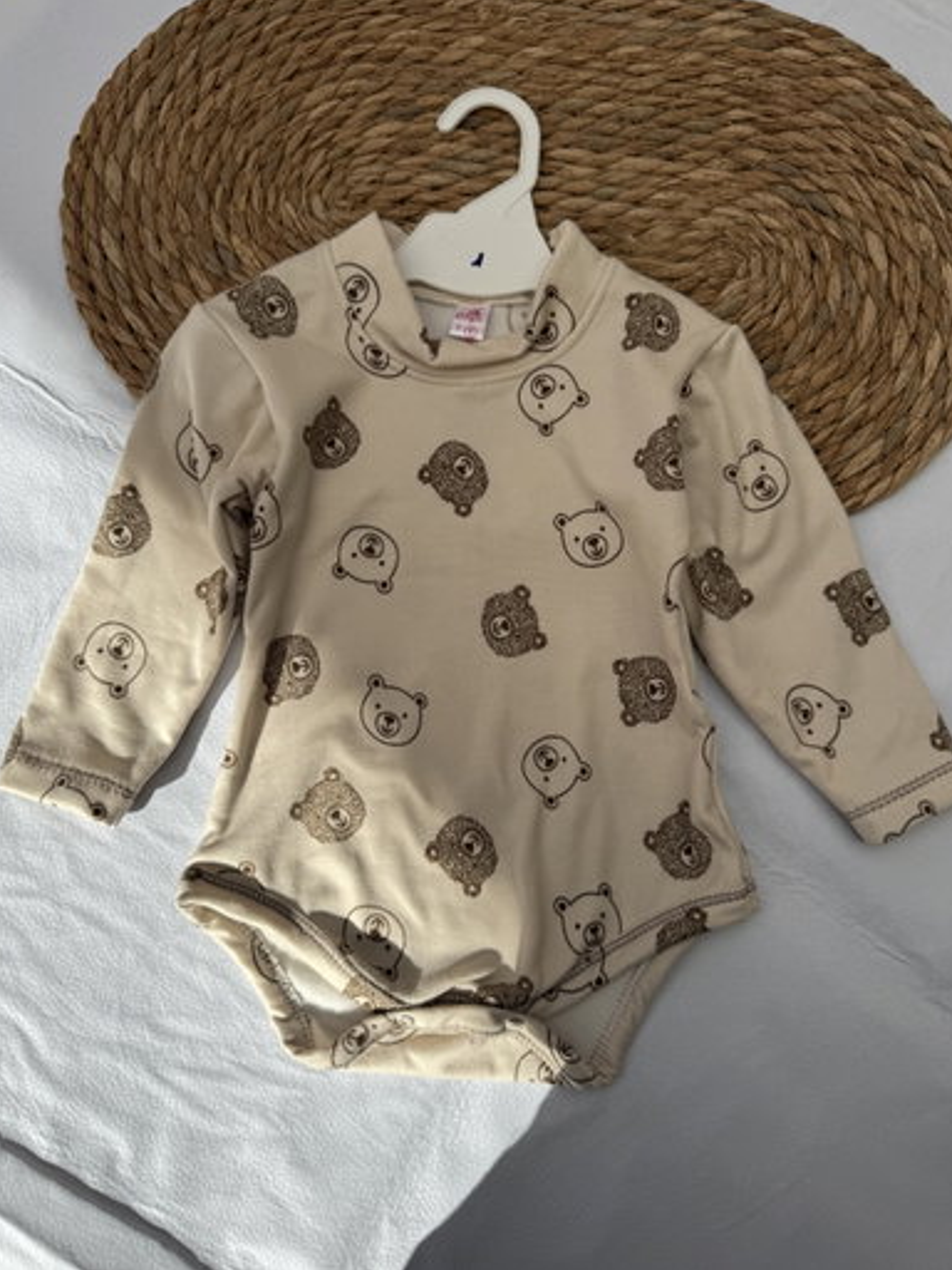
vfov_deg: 69.4
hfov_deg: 54.9
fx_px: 917
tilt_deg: -81.8
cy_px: 614
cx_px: 474
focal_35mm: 25
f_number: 1.78
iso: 80
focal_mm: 6.76
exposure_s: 1/6410
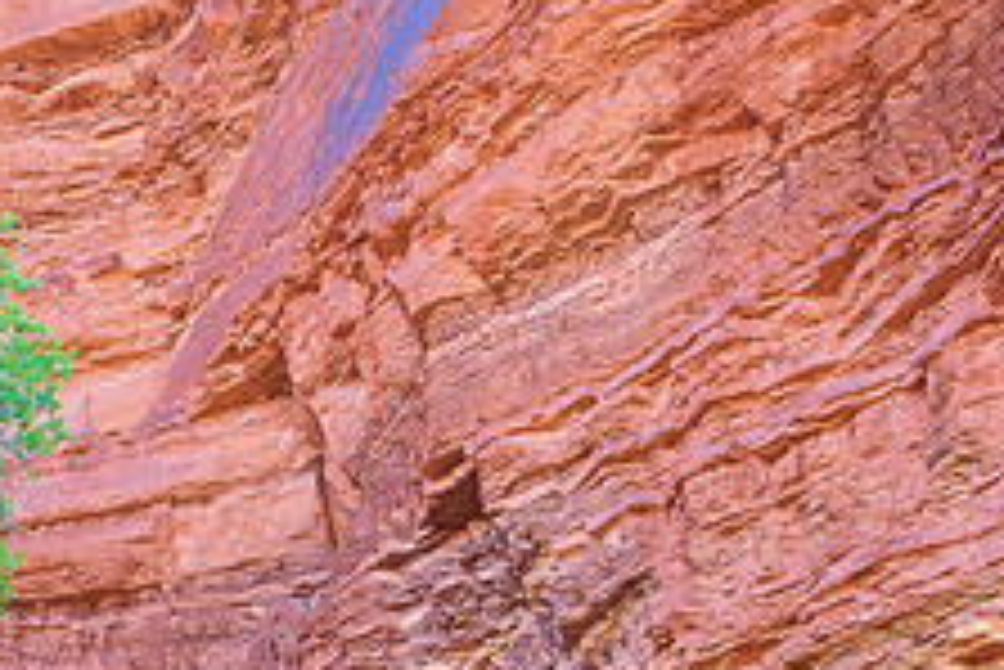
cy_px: 789
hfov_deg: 30.7
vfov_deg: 19.8
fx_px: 1814
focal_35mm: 65
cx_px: 324
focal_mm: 16.5
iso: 200
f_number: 11
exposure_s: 1/8
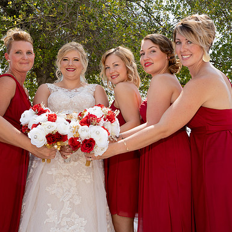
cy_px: 116
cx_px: 93
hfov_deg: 40.7
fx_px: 311
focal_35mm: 41
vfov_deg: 40.9
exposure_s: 1/200
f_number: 10
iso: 500
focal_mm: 32
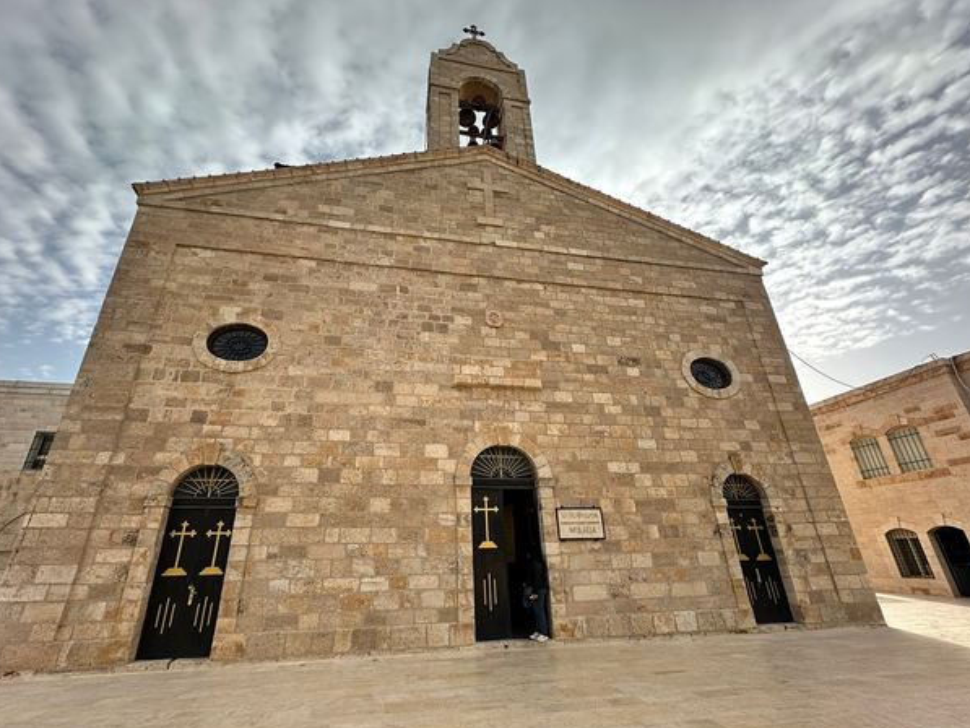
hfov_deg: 98.1
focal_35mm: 15
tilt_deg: +22.8
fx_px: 420
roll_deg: +1.7
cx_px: 460
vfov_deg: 81.7
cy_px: 387
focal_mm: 2.22
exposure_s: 1/662
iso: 40
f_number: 2.2
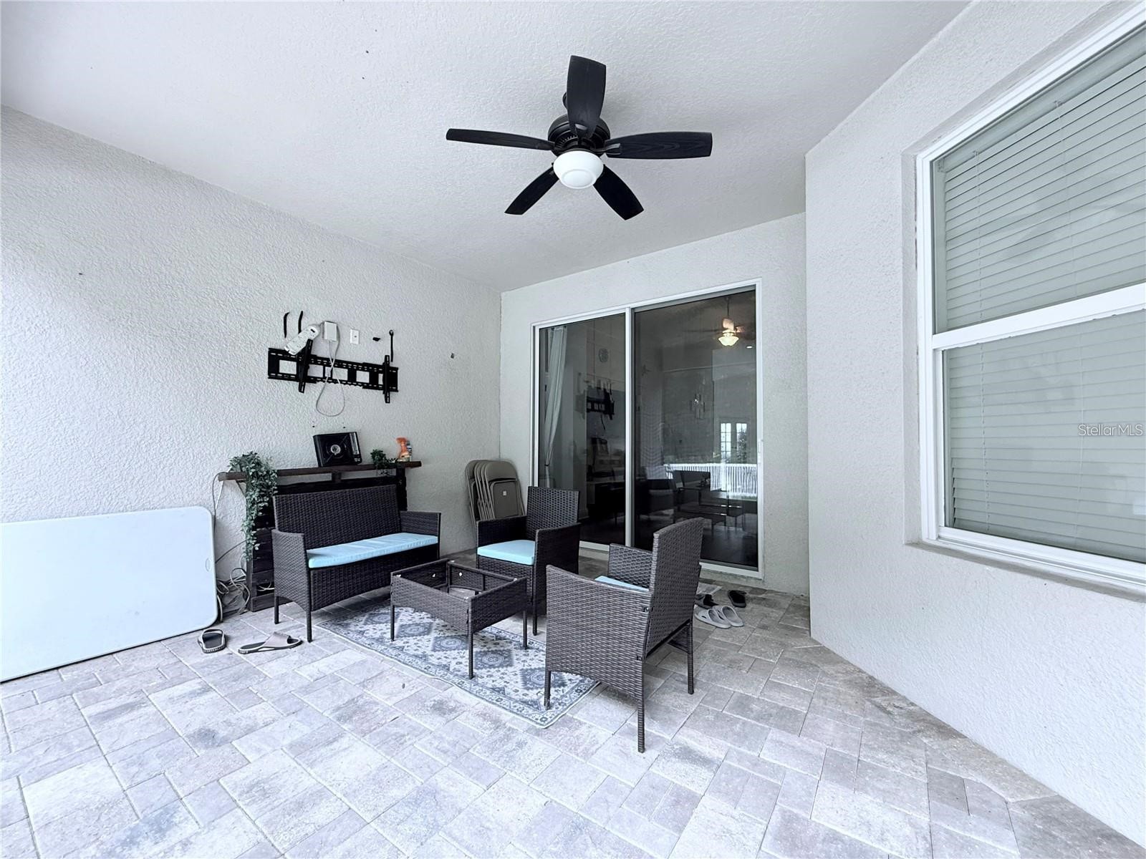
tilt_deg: +2.1
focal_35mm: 14
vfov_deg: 85.7
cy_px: 430
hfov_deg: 102.1
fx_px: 463
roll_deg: -0.5
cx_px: 573
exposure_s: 1/99
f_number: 2.2
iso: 320
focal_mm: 2.22
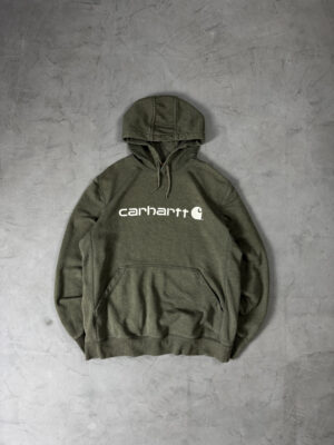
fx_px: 309
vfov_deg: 71.6
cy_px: 222
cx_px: 167
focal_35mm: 24
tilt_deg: -83.7
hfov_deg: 56.8
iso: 200
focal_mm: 6.76
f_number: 1.78
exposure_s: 1/60
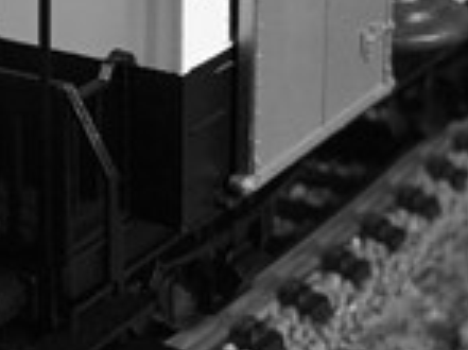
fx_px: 1702
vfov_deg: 11.6
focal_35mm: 126
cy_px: 13
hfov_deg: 15.4
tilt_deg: -18.2
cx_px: 10
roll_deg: +1.2
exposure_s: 1/33
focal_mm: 4.15
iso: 160
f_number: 2.2
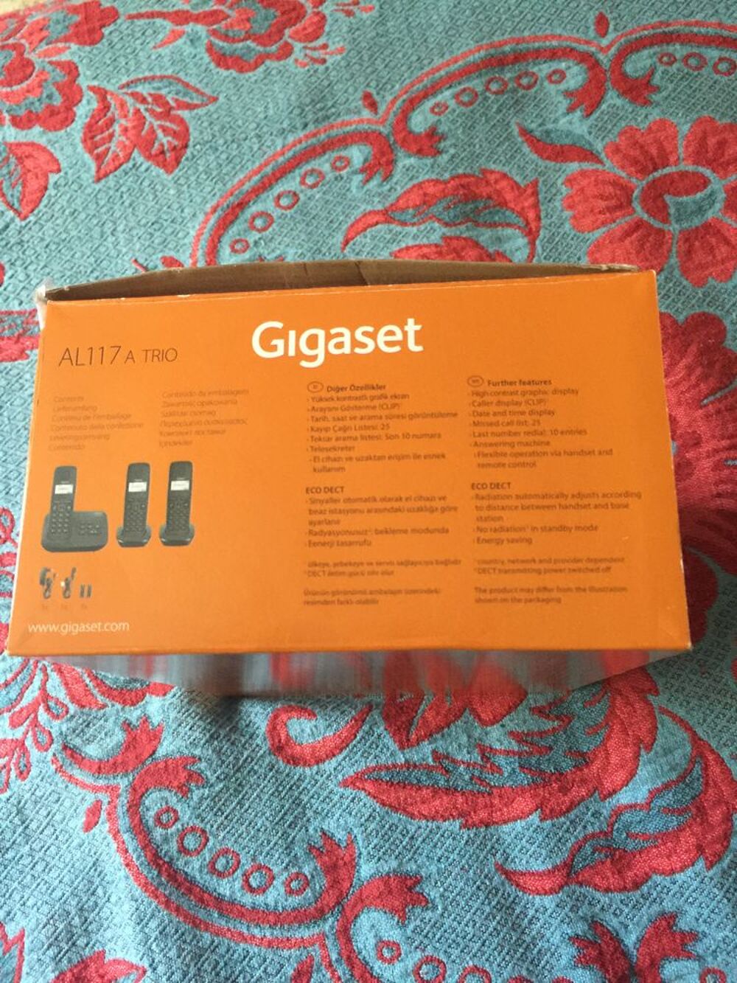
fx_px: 823
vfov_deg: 61.7
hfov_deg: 48.2
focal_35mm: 29
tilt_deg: -73.7
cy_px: 492
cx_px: 368
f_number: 2.2
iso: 125
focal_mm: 4.15
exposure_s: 1/8
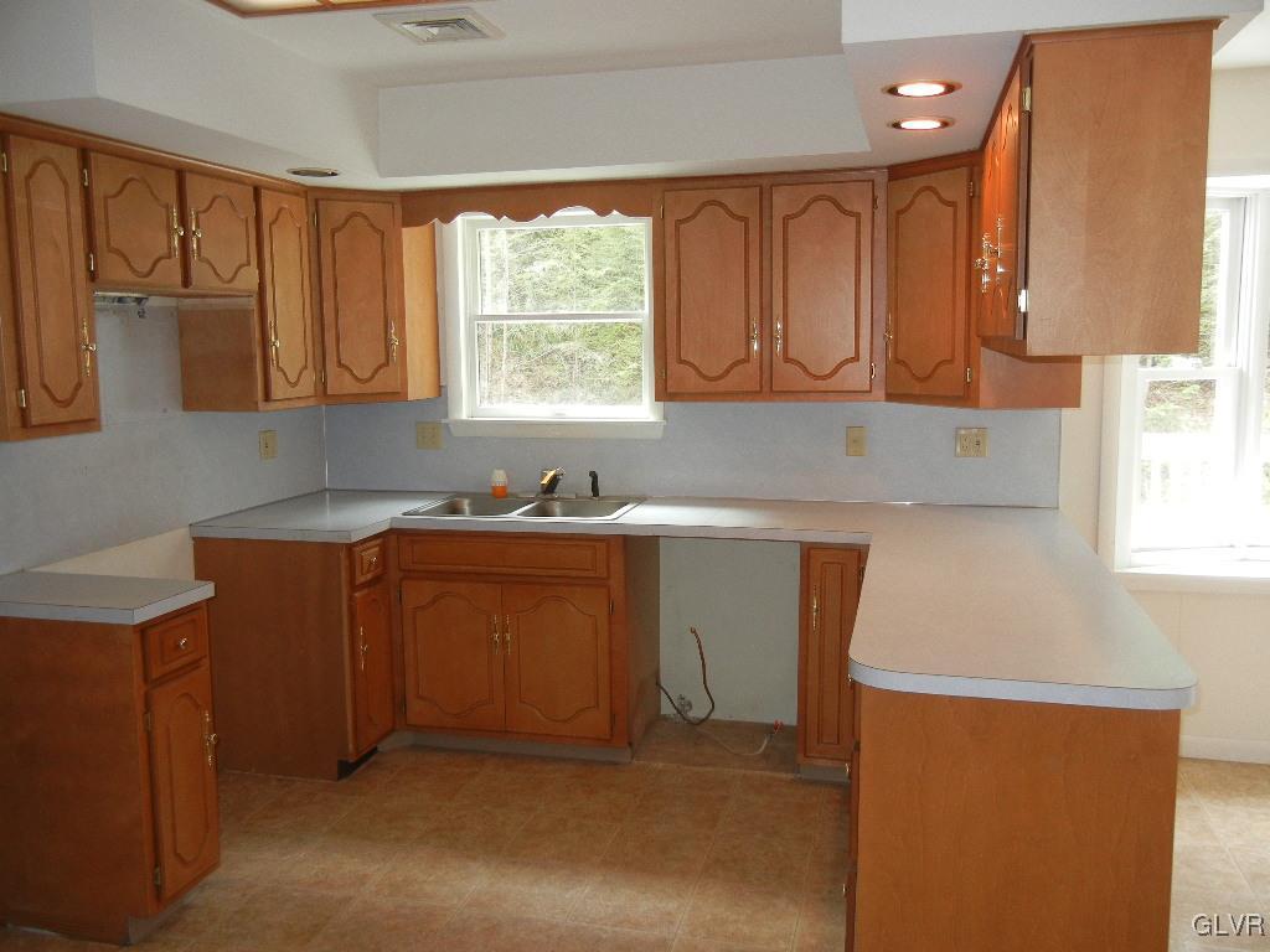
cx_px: 635
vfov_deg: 46.8
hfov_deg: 60.0
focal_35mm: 30
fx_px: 1101
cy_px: 476
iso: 200
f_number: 3.5
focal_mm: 5.4
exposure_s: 1/30
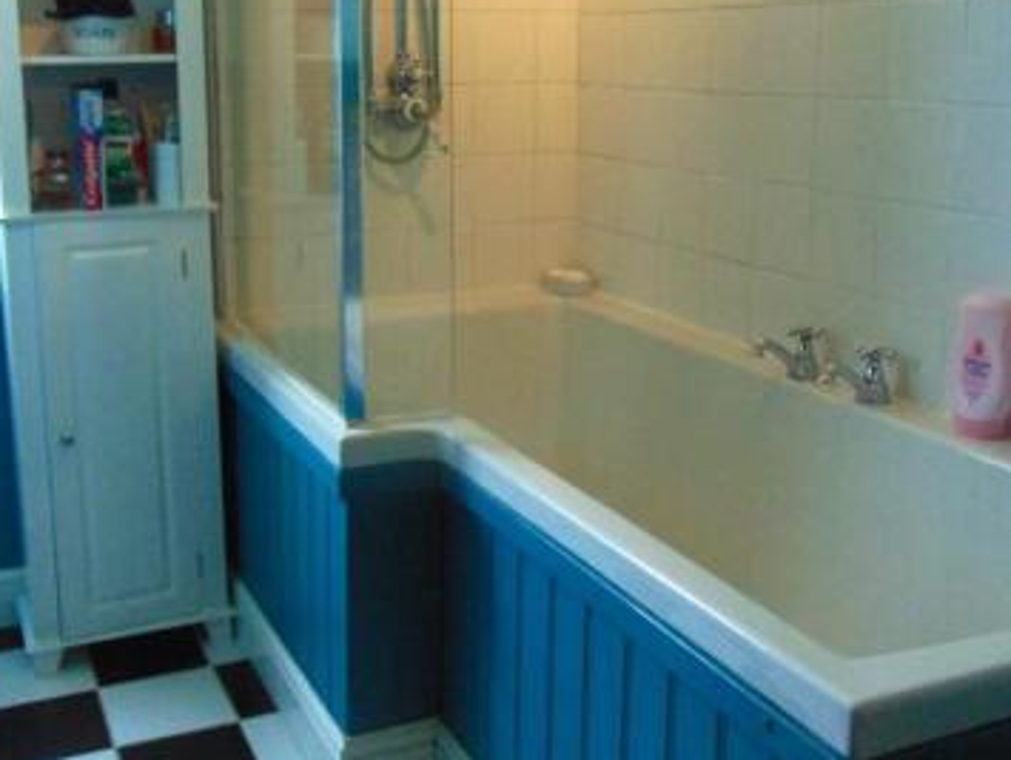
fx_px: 1199
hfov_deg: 45.6
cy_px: 266
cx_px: 431
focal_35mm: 41
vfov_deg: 34.9
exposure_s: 1/20
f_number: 3
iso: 400
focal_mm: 4.5
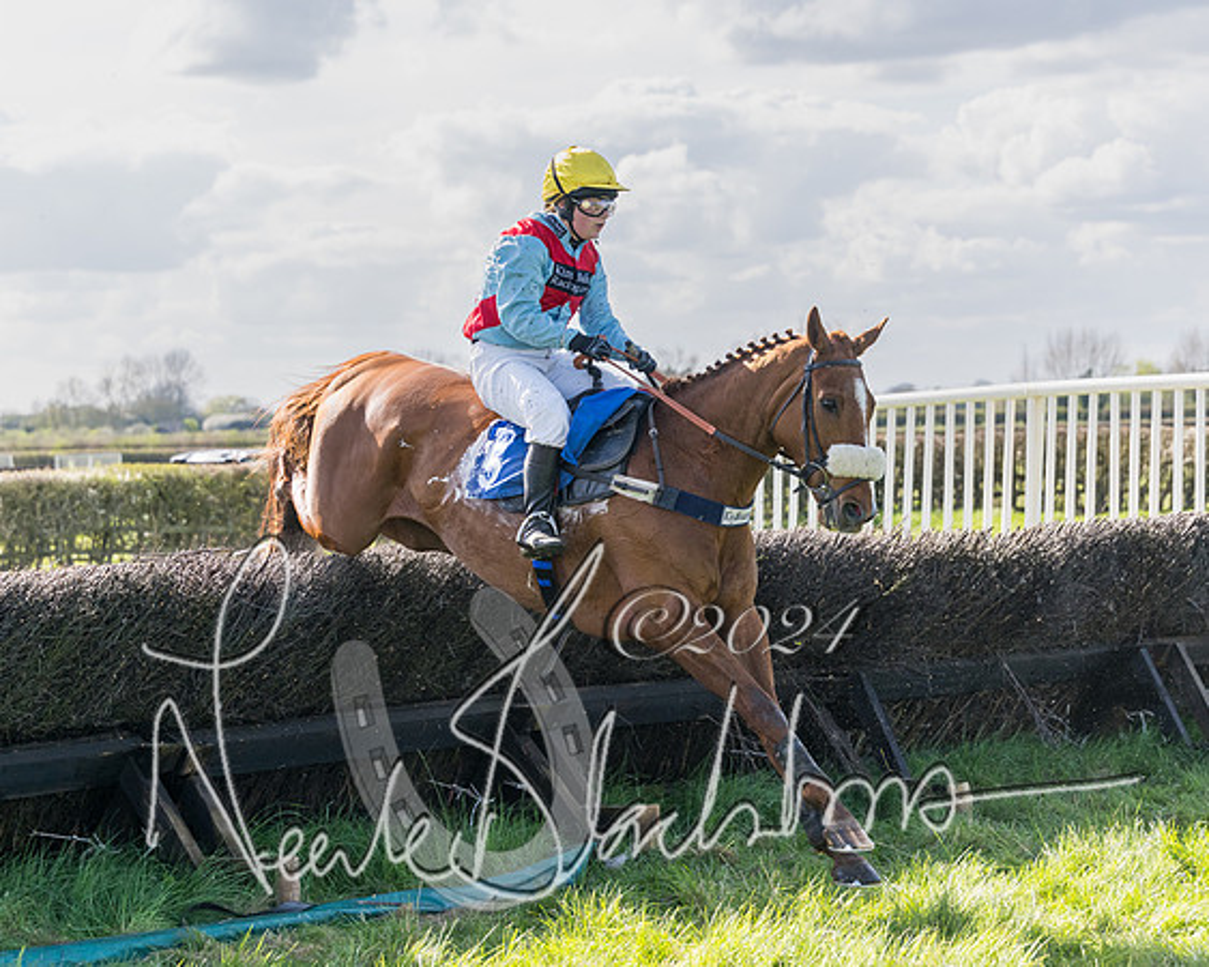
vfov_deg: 15.4
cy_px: 434
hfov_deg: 19.3
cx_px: 638
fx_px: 3563
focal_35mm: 100
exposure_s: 1/2000
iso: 400
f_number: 4
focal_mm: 70
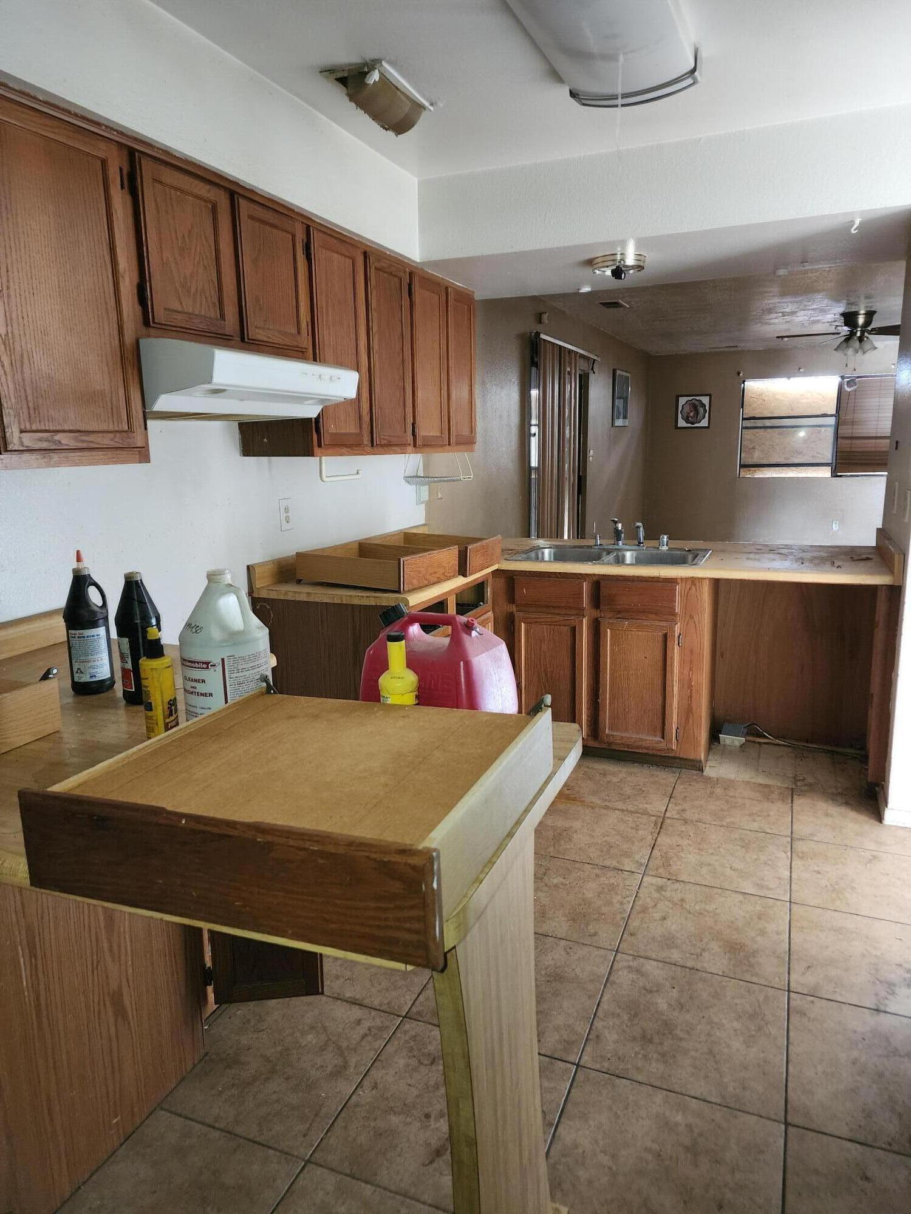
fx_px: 807
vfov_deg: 73.9
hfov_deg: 58.9
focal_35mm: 23
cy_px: 607
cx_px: 456
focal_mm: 6.4
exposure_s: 1/8
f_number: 1.8
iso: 400
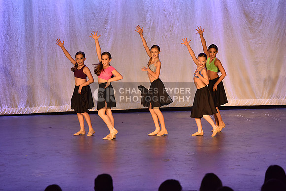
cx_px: 143
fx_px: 1271
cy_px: 96
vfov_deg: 8.6
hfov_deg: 12.8
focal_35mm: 160
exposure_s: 1/250
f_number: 4.5
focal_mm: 160
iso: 2000
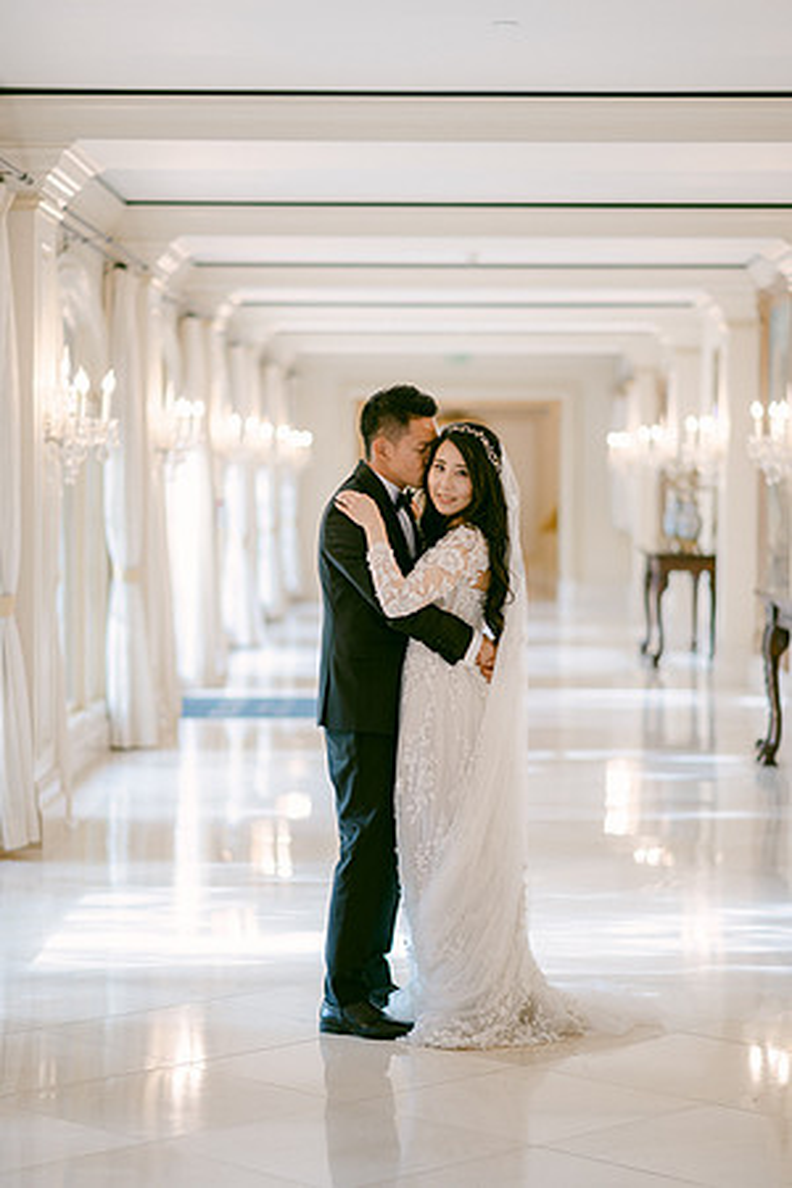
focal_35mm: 85
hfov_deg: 16.1
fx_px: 2805
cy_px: 594
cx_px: 396
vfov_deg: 23.9
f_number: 1.8
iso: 100
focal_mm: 85
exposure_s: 1/50
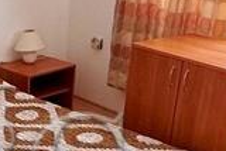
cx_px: -76
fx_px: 584
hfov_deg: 19.9
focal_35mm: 93
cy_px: 174
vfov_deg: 14.3
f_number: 2.2
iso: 125
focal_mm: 2.22
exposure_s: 1/99
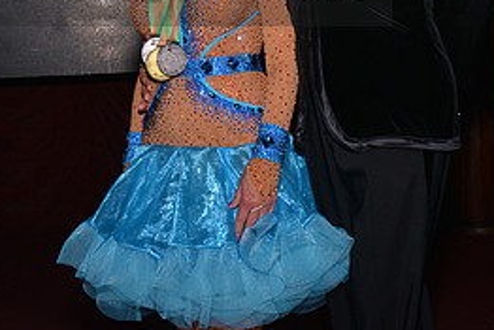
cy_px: -24
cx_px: 187
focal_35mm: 84
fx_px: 1153
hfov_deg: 24.1
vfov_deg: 15.9
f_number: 4.5
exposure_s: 1/250
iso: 1000
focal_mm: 38
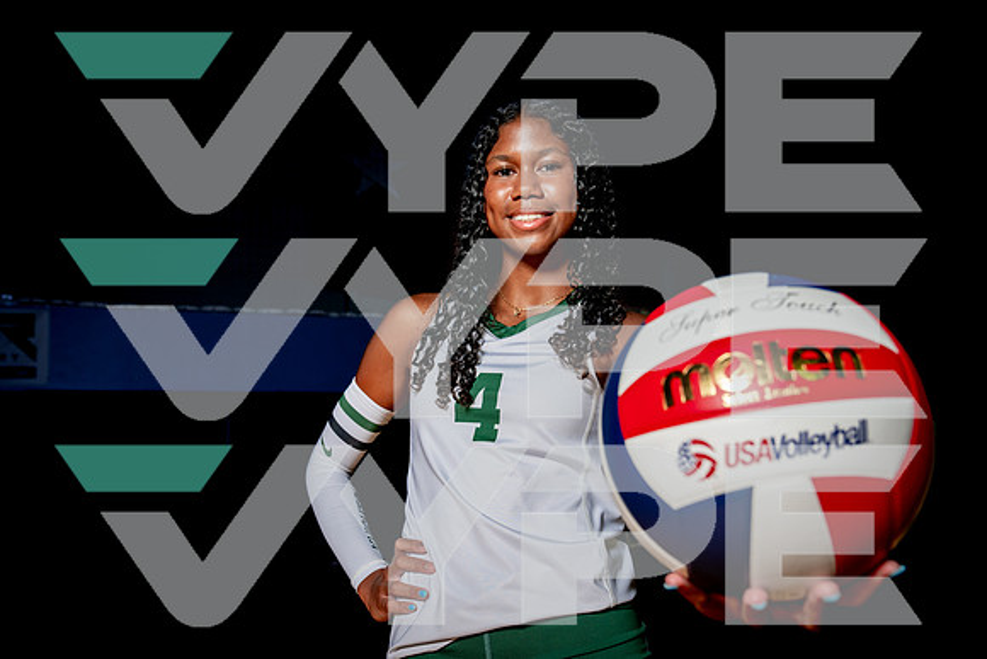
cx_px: 494
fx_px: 947
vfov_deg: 38.3
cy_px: 330
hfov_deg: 55.0
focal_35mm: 35
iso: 250
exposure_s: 1/200
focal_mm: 34
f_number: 5.6
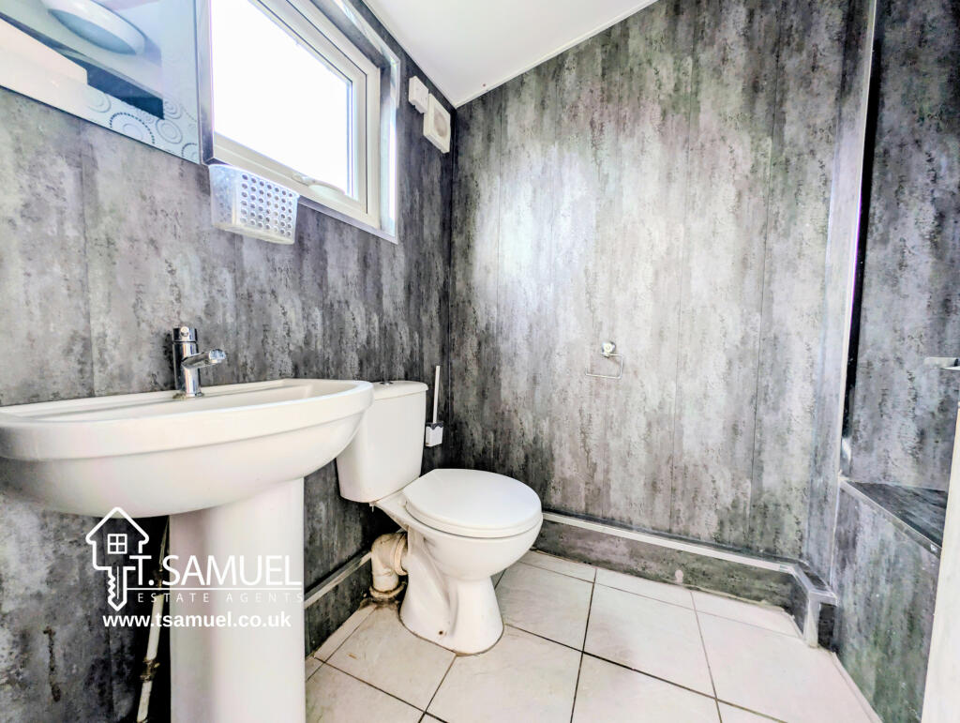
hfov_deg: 110.5
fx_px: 333
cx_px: 480
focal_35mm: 12
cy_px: 362
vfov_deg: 94.6
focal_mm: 2.23
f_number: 1.95
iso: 34
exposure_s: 1/15
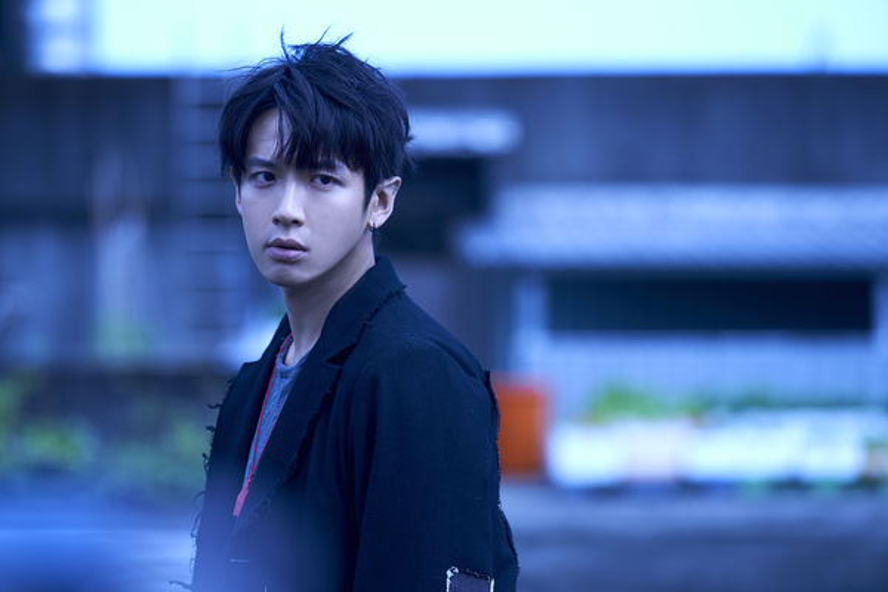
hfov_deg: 11.5
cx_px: 444
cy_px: 296
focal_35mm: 179
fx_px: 4415
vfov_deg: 7.7
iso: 100
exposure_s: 1/500
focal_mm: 179
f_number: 4
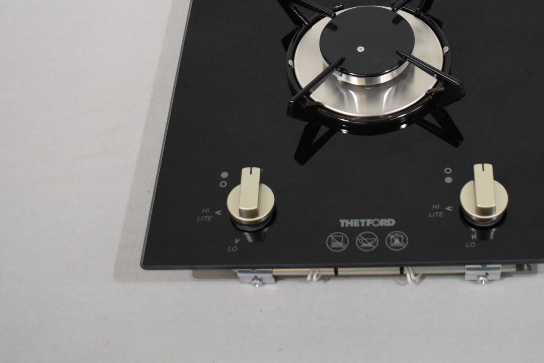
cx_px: 387
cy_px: 14
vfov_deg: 20.6
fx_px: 967
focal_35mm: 64
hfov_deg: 31.0
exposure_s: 1/250
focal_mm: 21
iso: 800
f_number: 3.8
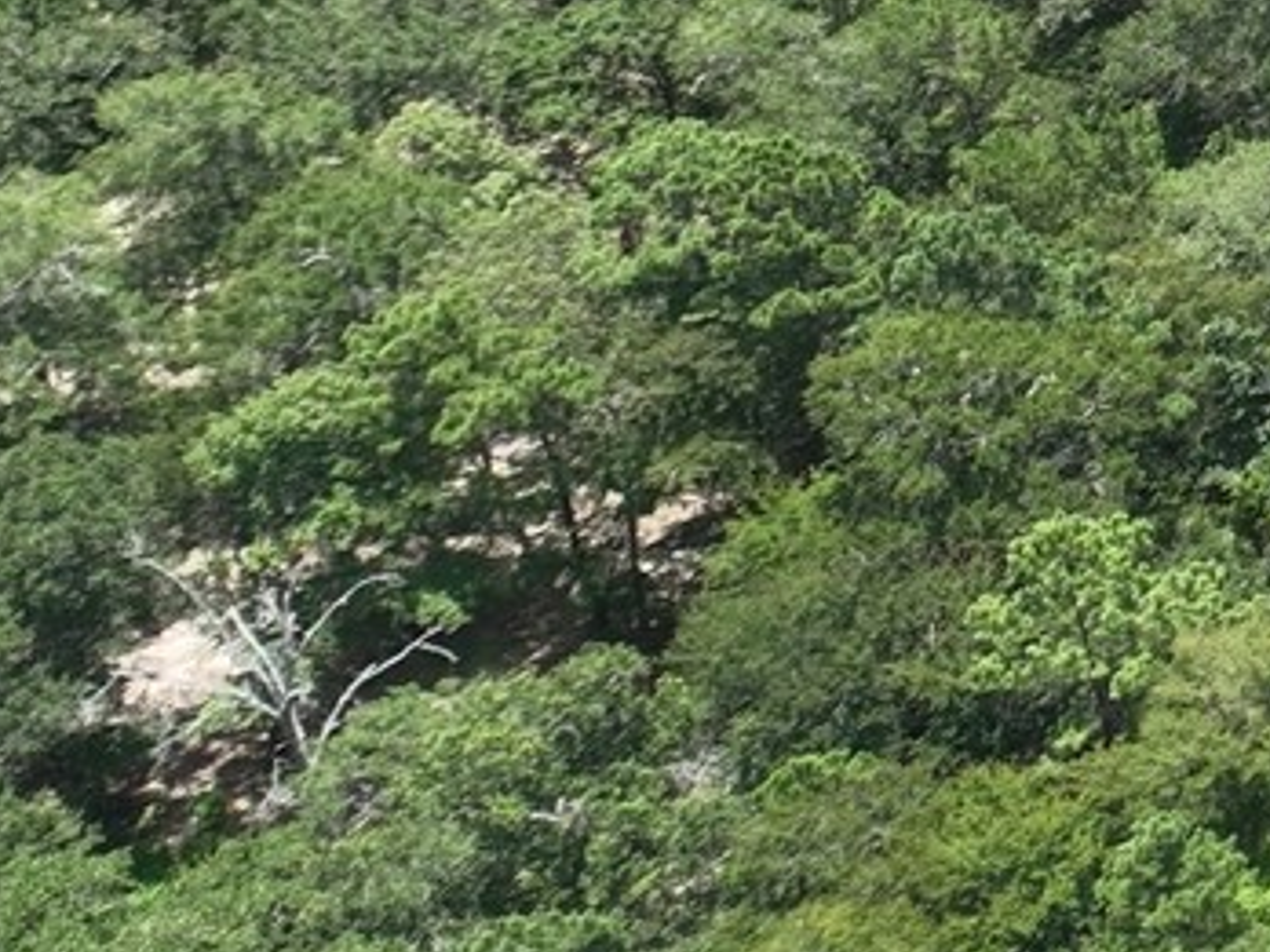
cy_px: -657
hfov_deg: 11.2
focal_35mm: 138
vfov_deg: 10.2
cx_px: 3336
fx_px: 5063
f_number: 2.8
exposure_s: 1/1250
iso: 100
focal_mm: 12.29
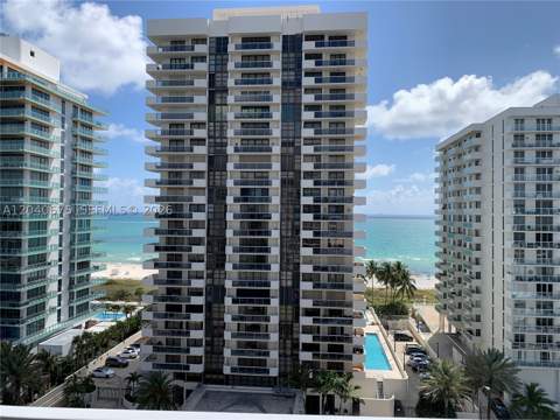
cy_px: 210
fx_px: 421
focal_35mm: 26
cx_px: 280
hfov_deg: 67.3
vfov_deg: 53.1
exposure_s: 1/2421
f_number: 1.8
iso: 25
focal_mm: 4.25
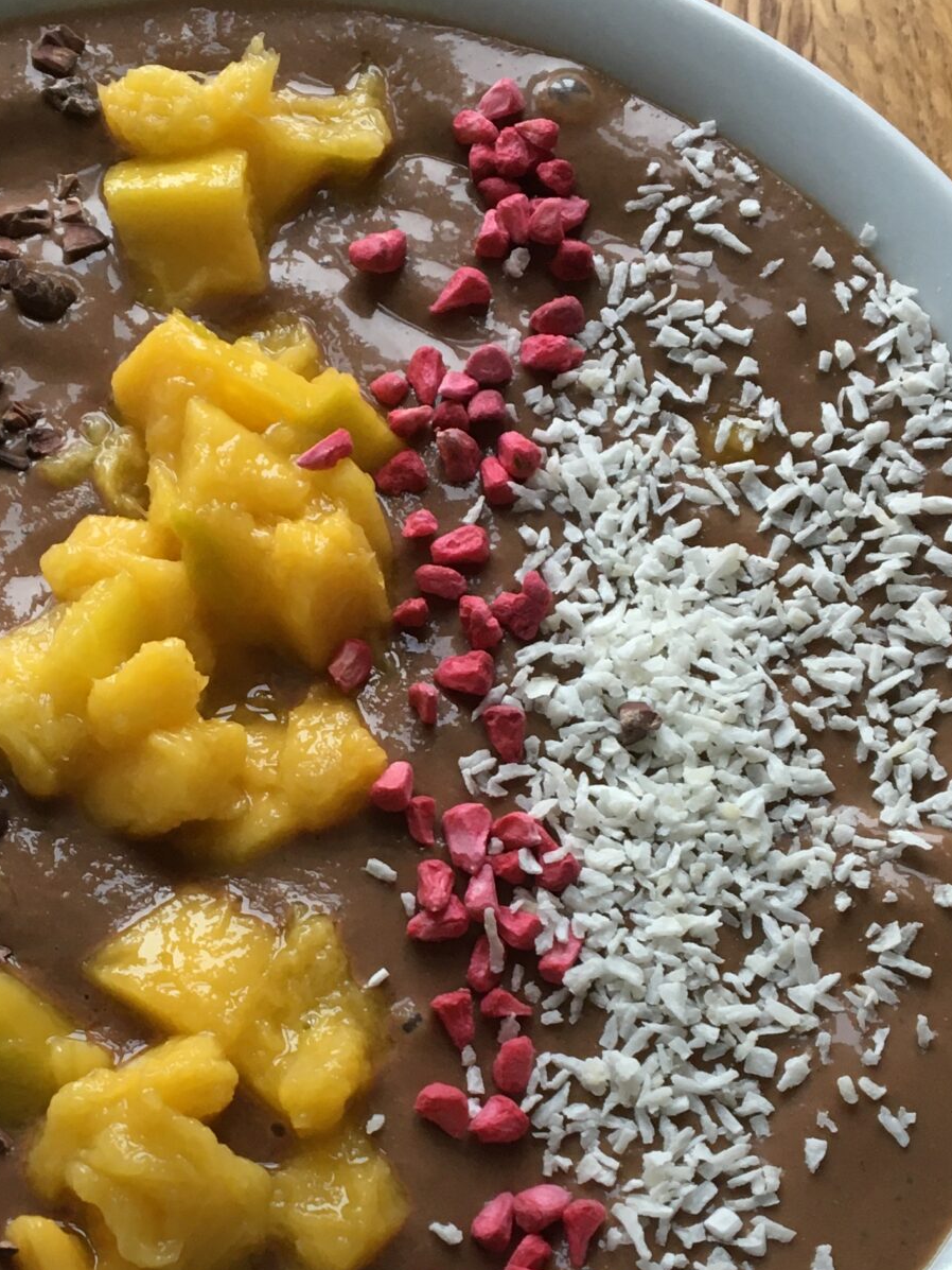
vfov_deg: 31.1
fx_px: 2273
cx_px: 247
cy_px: 758
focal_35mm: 62
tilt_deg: -70.0
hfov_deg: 23.4
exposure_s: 1/33
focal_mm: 4.15
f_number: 2.2
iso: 50
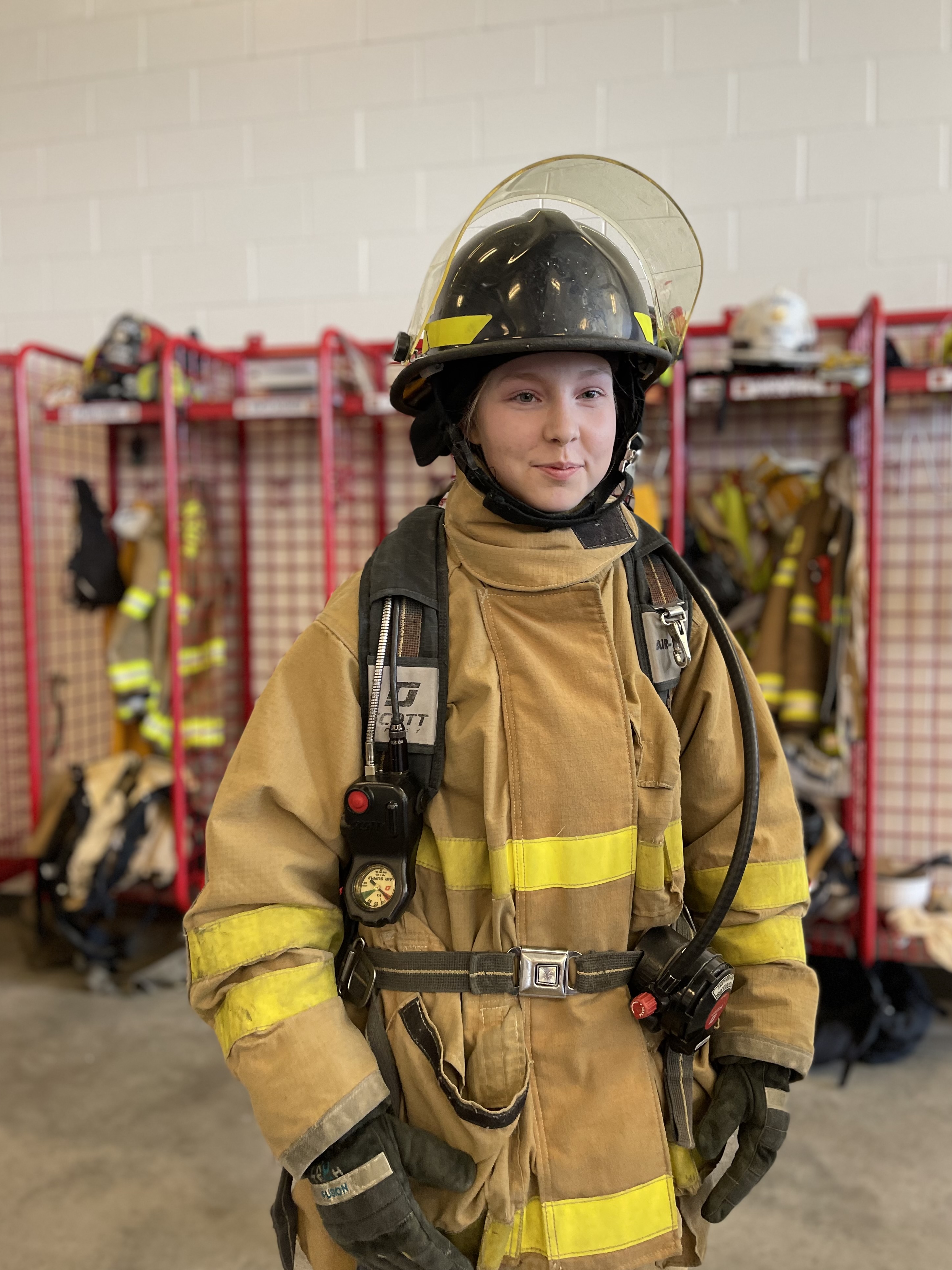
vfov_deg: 65.3
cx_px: 490
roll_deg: -0.1
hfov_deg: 51.3
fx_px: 990
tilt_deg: -2.5
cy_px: 613
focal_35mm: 27
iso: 160
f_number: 1.6
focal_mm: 5.1
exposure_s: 1/60
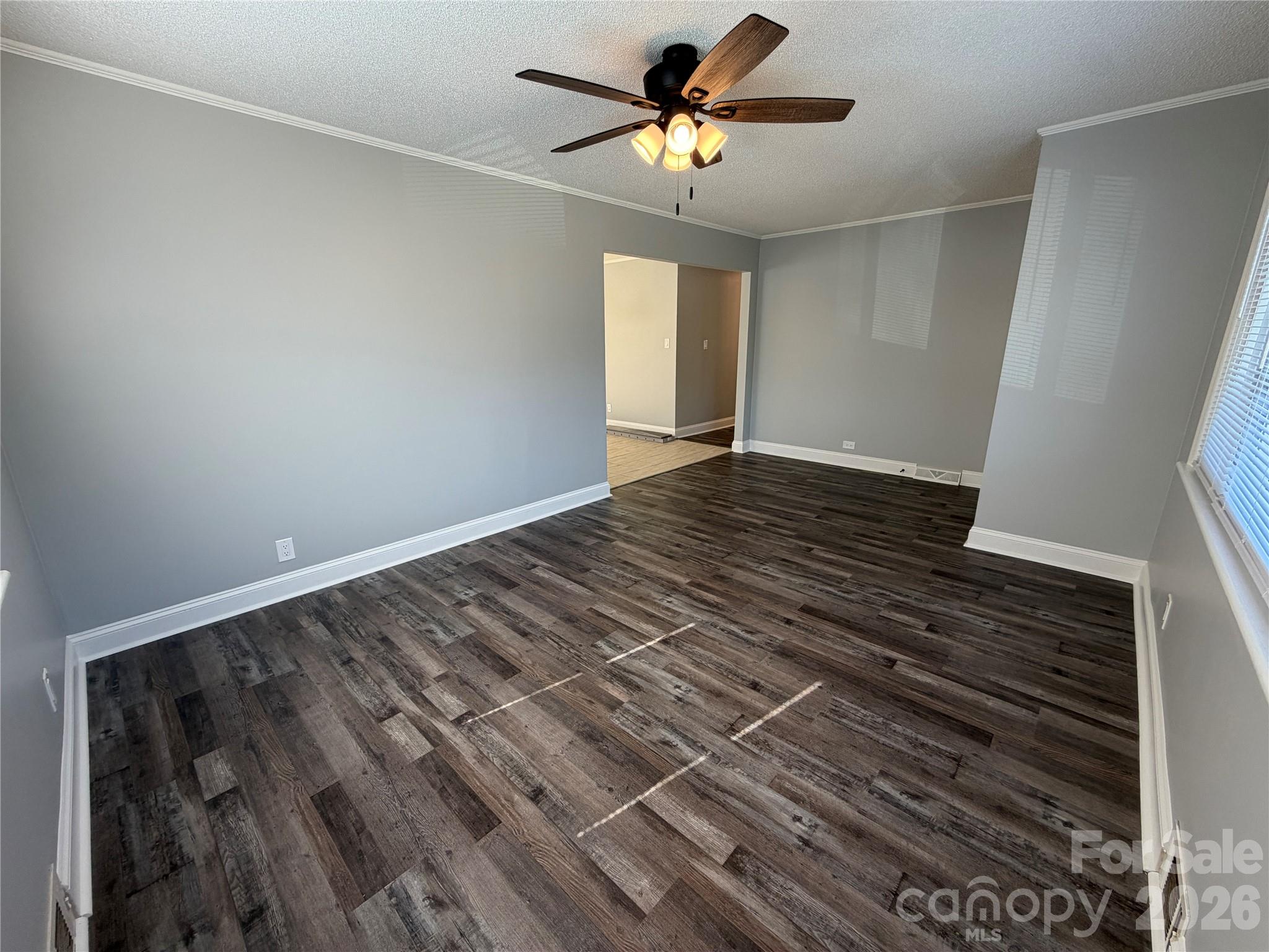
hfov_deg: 102.1
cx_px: 634
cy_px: 476
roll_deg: +1.3
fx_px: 513
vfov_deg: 85.7
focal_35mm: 14
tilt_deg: -15.7
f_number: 2.2
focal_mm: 2.22
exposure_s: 1/120
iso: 100
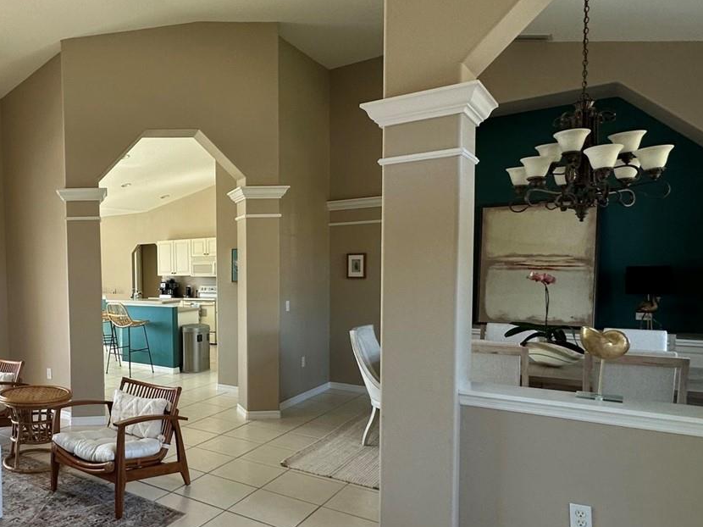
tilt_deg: -4.0
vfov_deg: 51.2
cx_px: 128
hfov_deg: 59.5
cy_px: 301
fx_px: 548
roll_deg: +1.2
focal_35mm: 27
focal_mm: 2.22
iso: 64
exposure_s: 1/99
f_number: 2.2
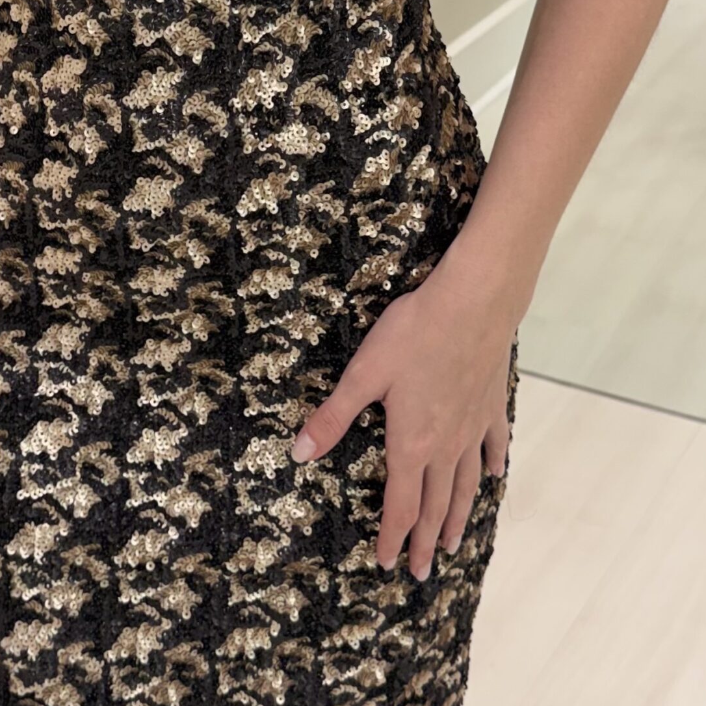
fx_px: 1154
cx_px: 215
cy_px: -27
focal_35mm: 50
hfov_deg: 33.6
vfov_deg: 31.1
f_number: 1.78
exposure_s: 1/120
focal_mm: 6.76
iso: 125
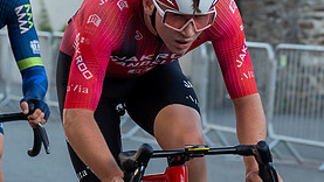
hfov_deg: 6.8
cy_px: 72
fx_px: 2733
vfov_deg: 3.8
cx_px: 191
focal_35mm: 318
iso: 800
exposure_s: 1/800
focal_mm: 79
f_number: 4.5
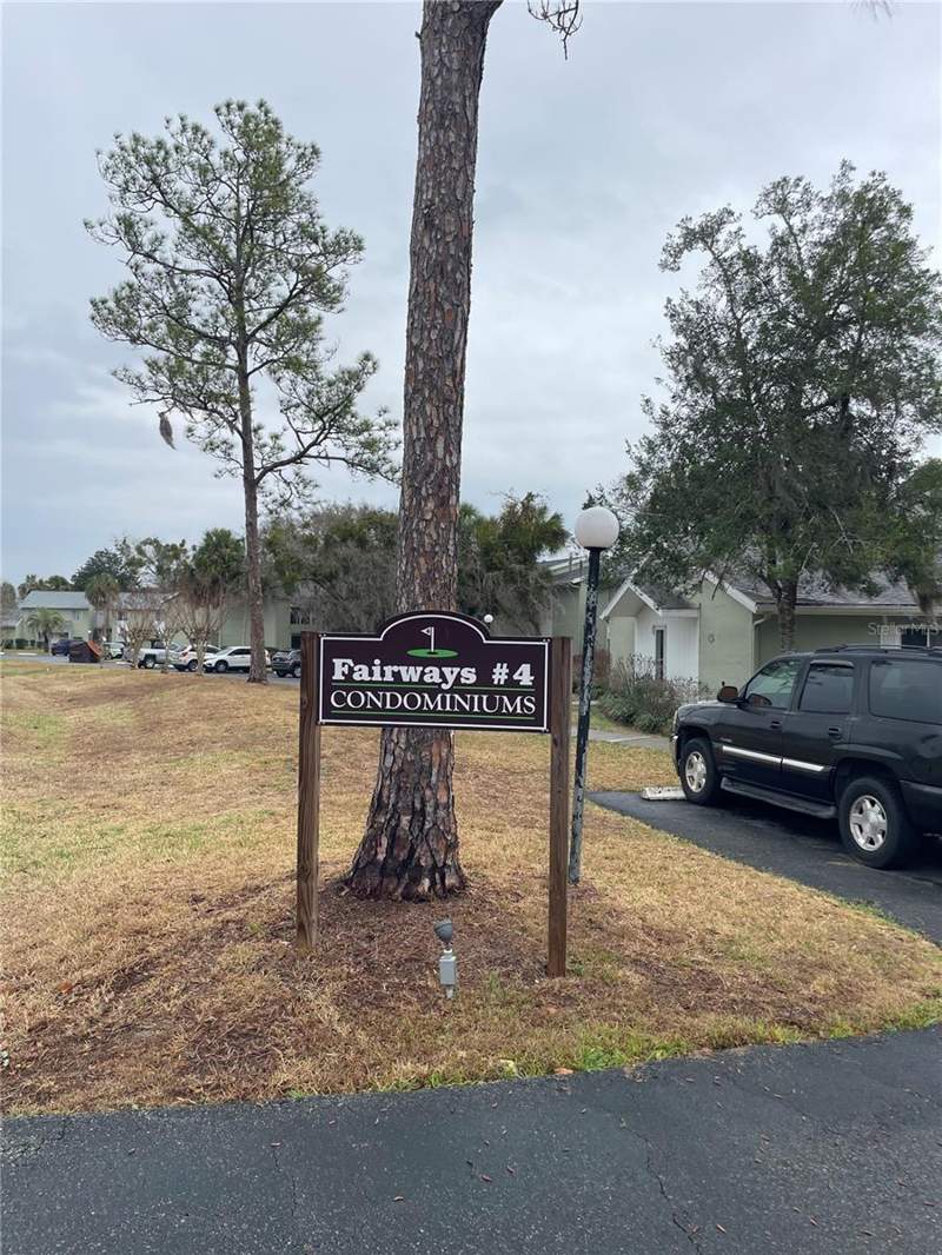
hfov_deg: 53.1
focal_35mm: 26
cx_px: 471
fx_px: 943
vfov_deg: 67.3
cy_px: 628
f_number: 1.6
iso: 32
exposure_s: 1/1366
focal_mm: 4.2
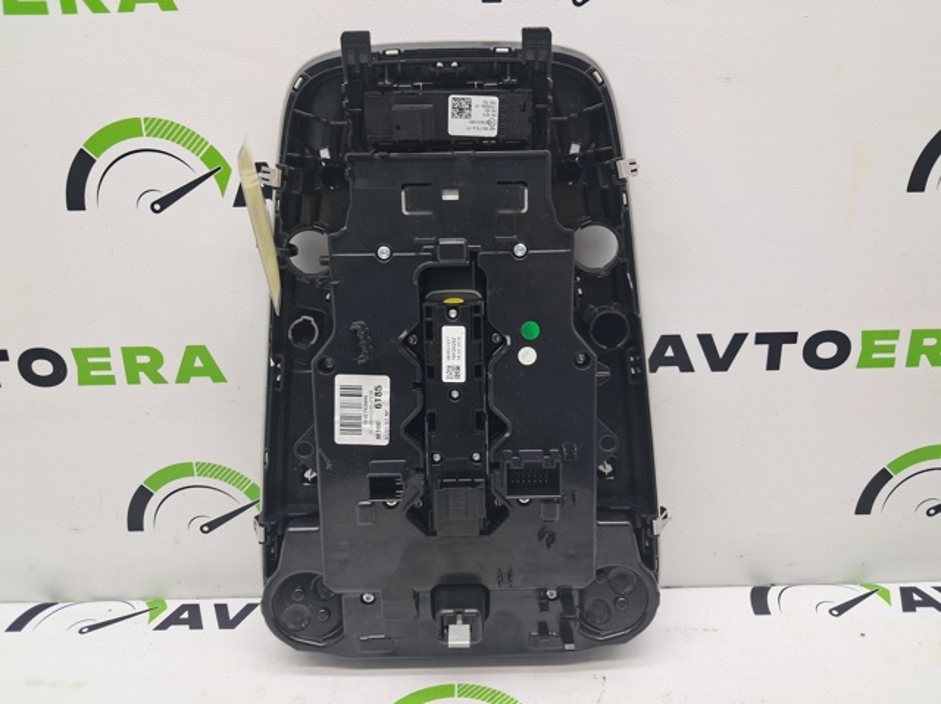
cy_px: 352
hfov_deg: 65.4
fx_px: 733
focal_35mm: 27
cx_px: 470
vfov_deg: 51.3
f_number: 1.8
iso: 50
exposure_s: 1/50
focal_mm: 4
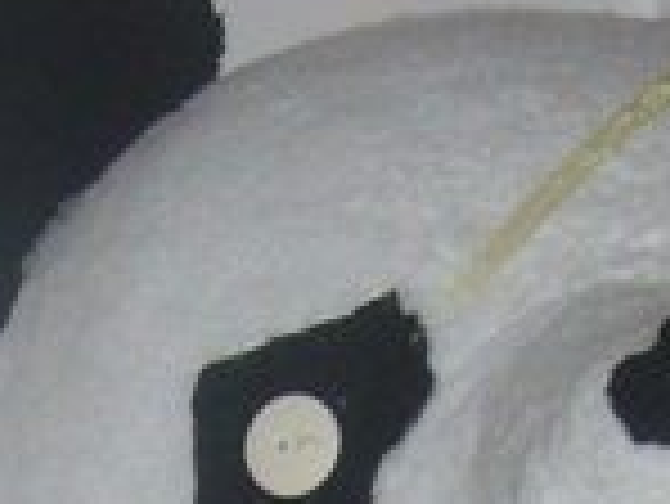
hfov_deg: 10.5
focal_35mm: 188
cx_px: 202
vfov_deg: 7.6
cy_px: 1048
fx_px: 3642
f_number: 2.8
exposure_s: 1/30
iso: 100
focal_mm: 5.8
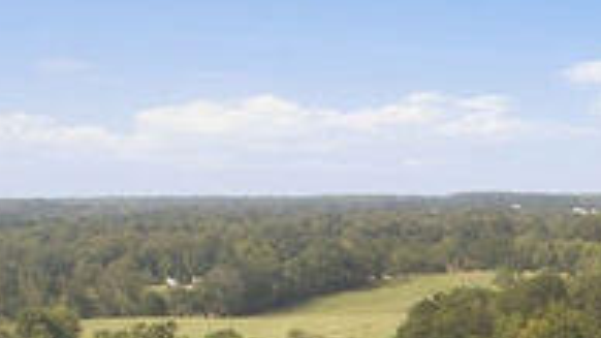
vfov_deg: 7.3
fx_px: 2199
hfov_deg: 13.1
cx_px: 1264
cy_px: 1155
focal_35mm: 138
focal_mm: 12.3
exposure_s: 1/800
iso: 100
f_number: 4.5
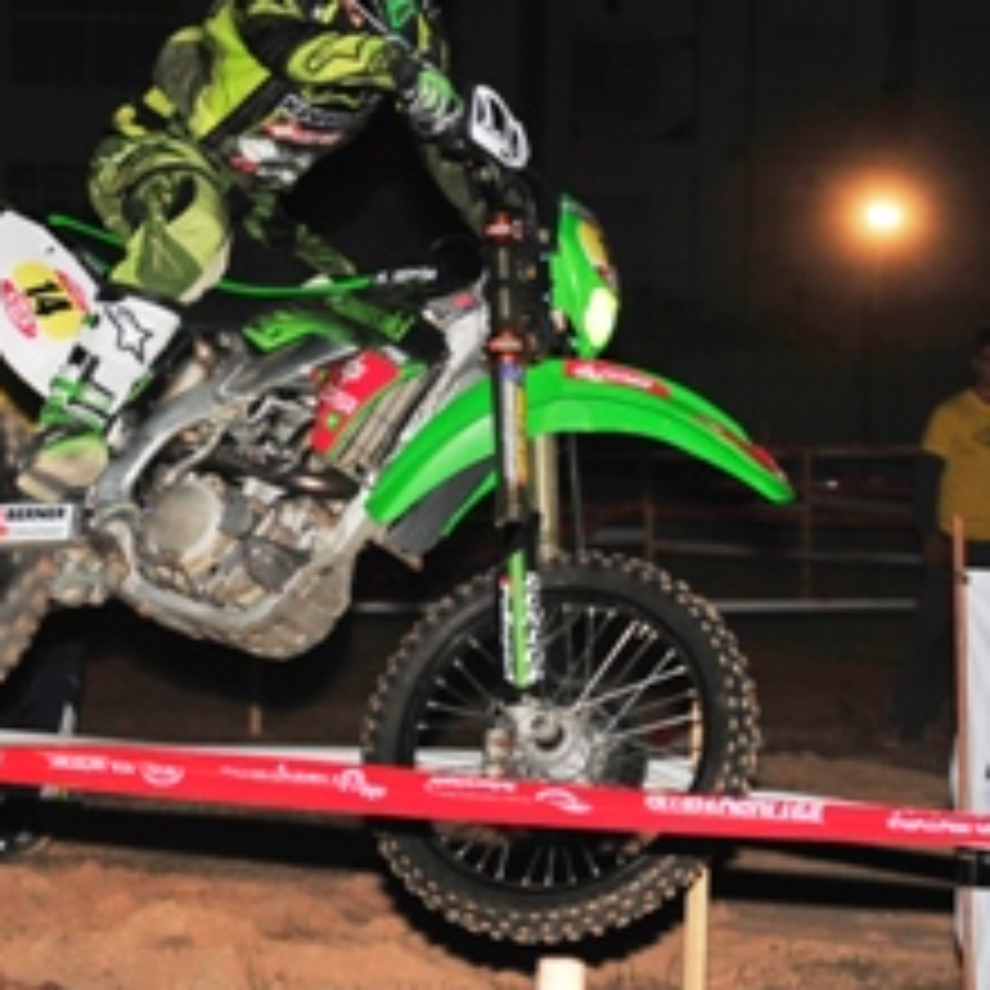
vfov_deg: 9.6
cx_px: 405
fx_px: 5889
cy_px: 376
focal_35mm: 182
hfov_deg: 9.6
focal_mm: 70
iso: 400
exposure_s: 1/250
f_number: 4
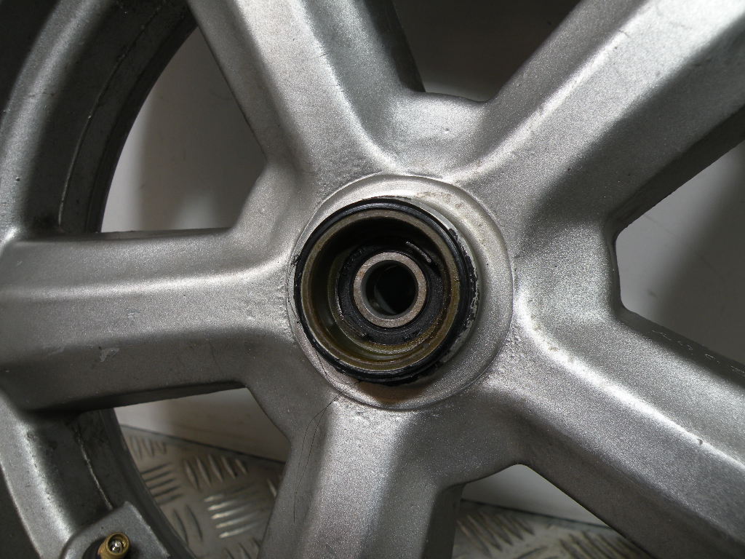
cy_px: 280
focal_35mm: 27
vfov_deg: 51.4
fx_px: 581
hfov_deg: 65.3
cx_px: 372
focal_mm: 4.7
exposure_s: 1/70.6
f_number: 3.5
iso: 64
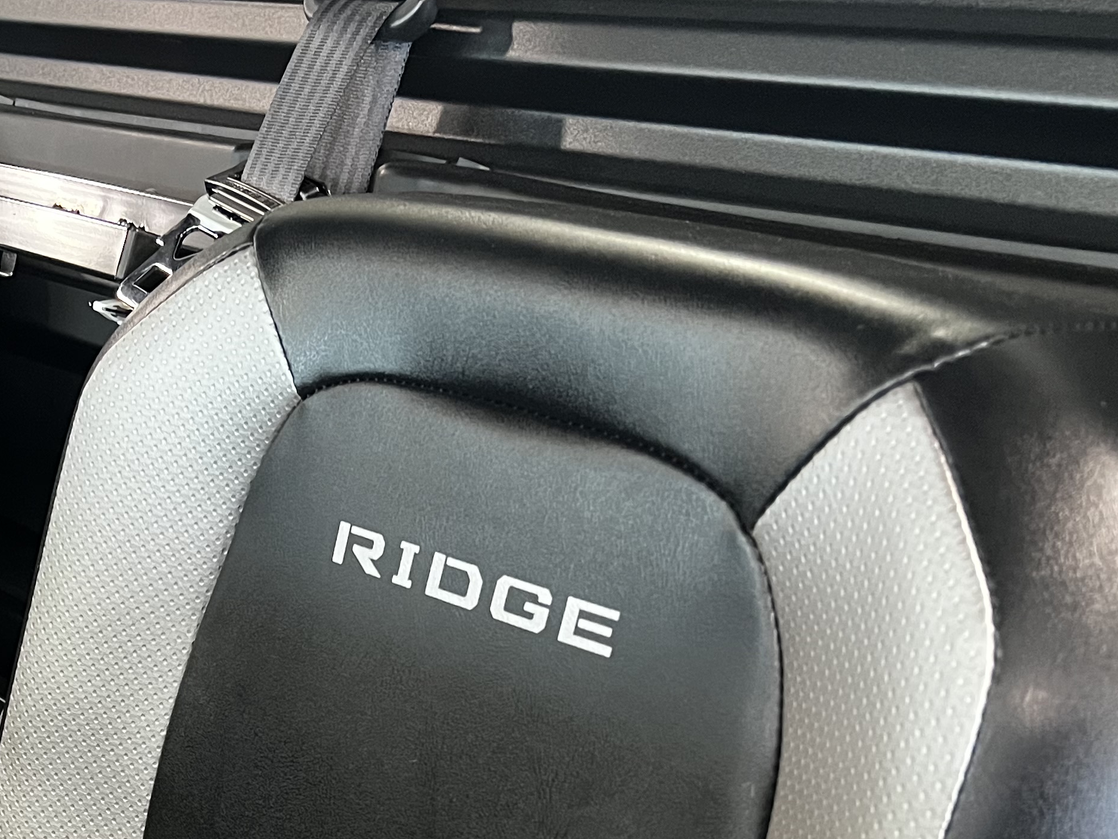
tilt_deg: -26.6
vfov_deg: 24.7
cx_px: 131
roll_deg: -0.8
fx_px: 1809
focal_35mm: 56
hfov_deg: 32.8
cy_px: 862
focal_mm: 5.7
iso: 500
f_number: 1.5
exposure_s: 1/40
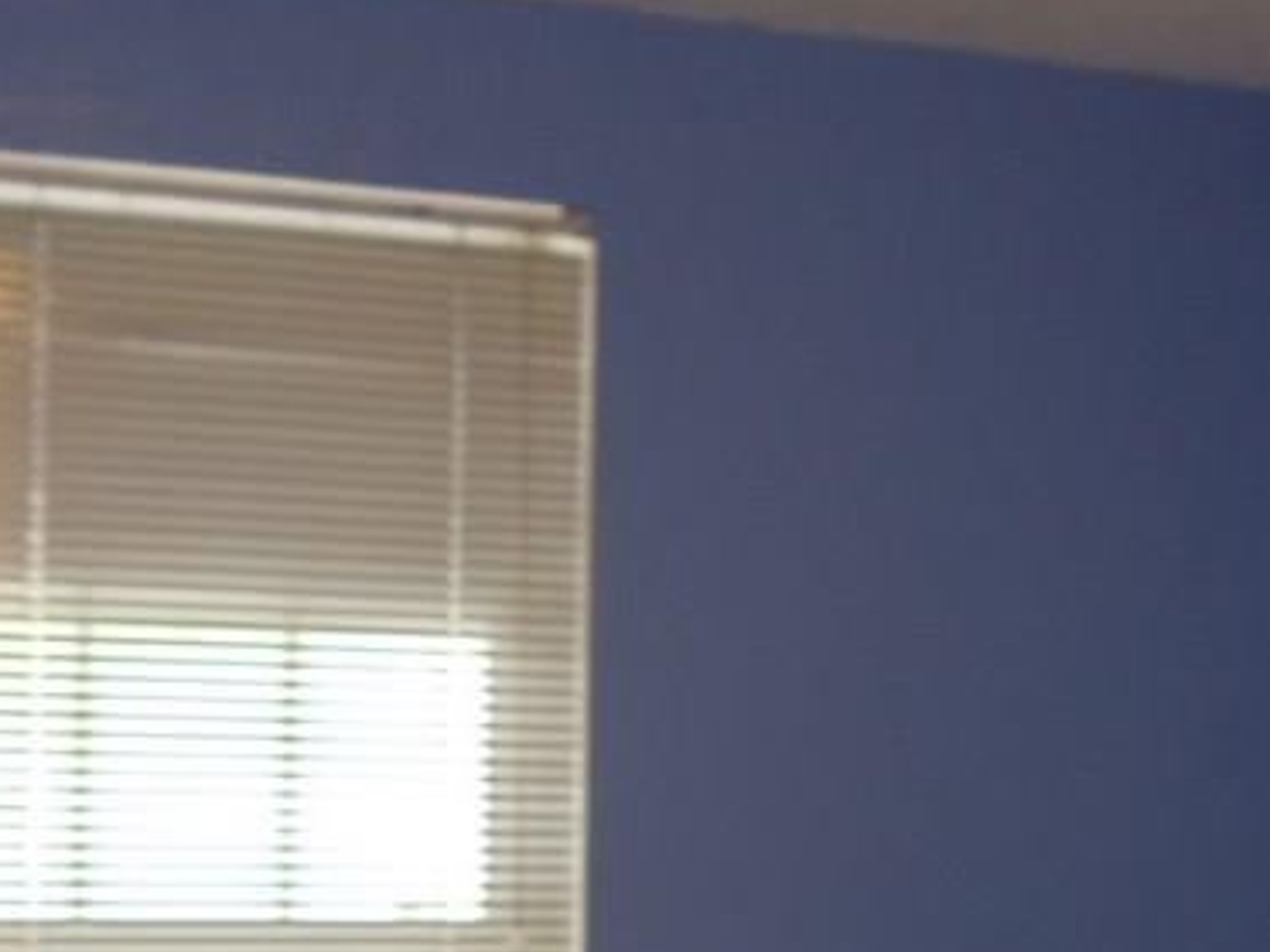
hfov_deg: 16.3
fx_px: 4439
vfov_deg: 12.1
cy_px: 996
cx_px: 529
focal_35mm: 121
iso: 80
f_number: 3.5
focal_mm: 6
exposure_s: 1/30
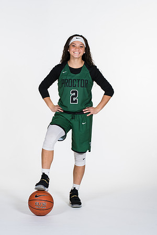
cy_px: 118
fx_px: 687
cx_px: 78
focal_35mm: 105
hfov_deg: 13.0
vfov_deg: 19.5
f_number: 6.3
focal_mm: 70
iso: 200
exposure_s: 1/160
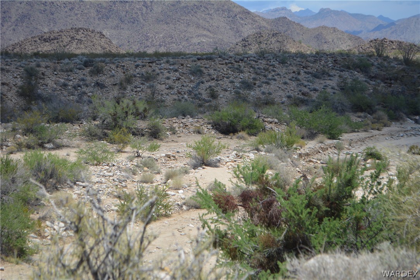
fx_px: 963
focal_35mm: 82
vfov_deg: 16.6
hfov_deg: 24.6
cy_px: 140
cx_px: 210
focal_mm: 55
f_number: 6.3
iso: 400
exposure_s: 1/1600
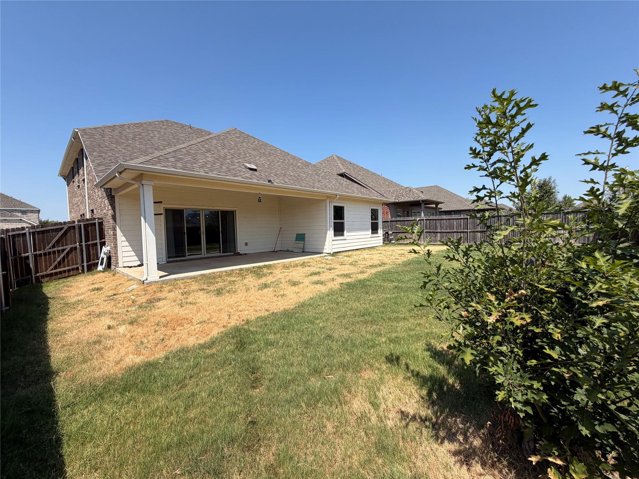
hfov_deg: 102.1
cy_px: 240
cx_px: 320
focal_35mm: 14
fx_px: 258
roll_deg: +1.9
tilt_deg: -3.9
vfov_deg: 85.7
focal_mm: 2.22
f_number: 2.2
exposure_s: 1/770
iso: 20
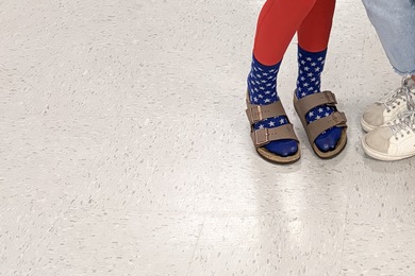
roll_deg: -0.5
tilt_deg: -14.2
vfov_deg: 16.3
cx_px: 374
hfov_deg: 27.4
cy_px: -213
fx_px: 818
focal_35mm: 71
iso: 250
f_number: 1.6
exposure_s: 1/60
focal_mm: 5.96
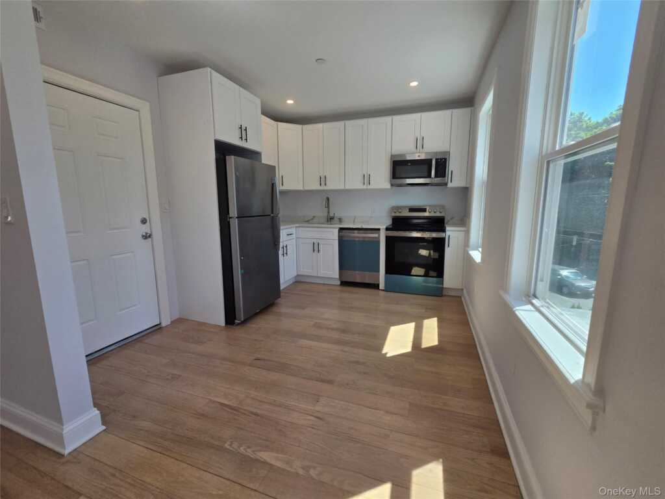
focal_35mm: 13
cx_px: 332
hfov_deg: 106.2
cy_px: 250
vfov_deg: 89.9
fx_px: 250
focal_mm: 2.2
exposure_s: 1/771
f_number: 2.2
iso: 100
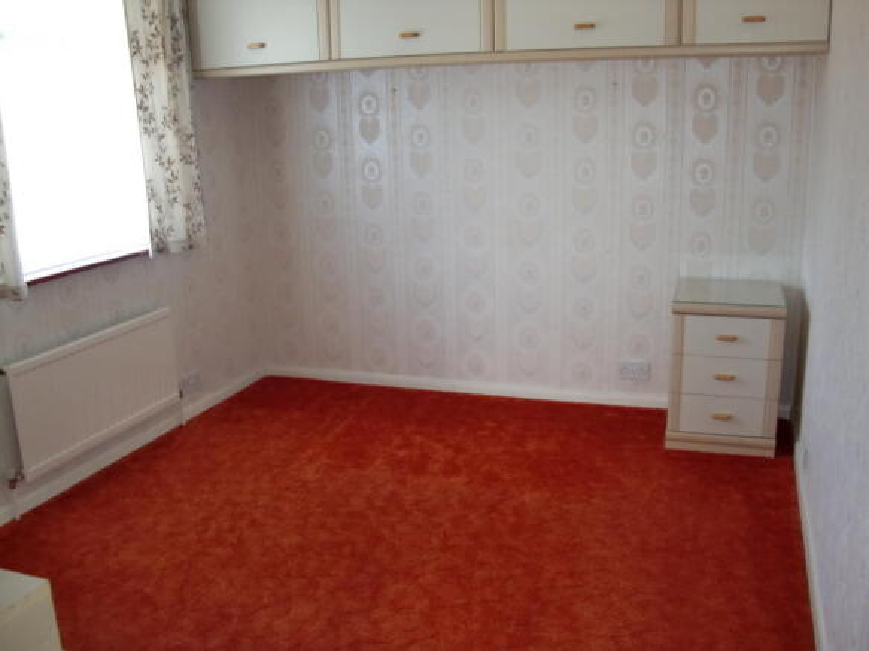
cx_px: 434
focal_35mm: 36
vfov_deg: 39.6
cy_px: 326
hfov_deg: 51.4
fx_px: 904
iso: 250
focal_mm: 6.3
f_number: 2.8
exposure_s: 1/60
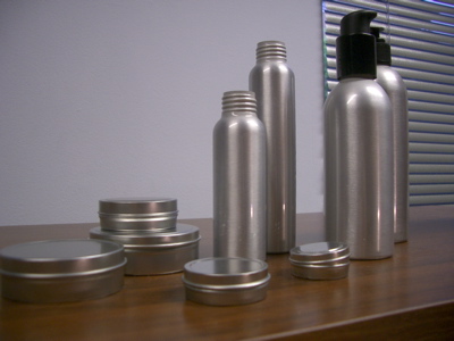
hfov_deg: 52.6
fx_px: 459
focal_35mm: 35
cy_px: 170
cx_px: 227
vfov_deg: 40.7
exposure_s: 1/25
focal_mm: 5.8
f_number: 2.6
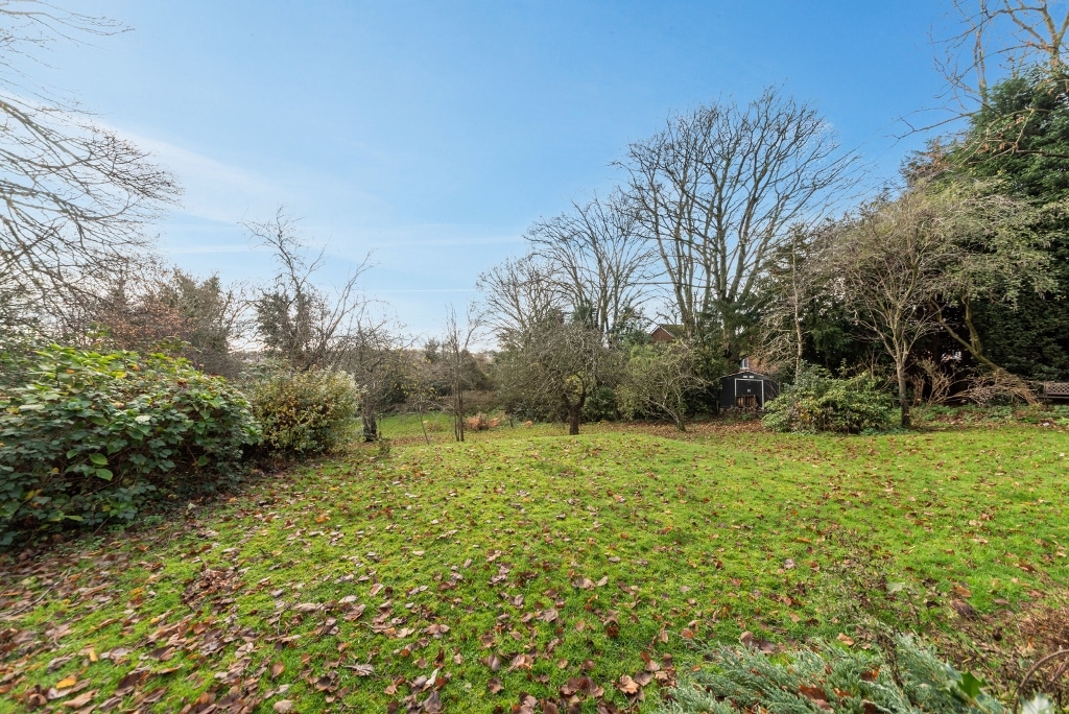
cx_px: 534
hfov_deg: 112.6
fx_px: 357
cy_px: 357
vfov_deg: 90.1
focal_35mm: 12
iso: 320
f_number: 8
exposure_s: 1/250
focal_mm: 12
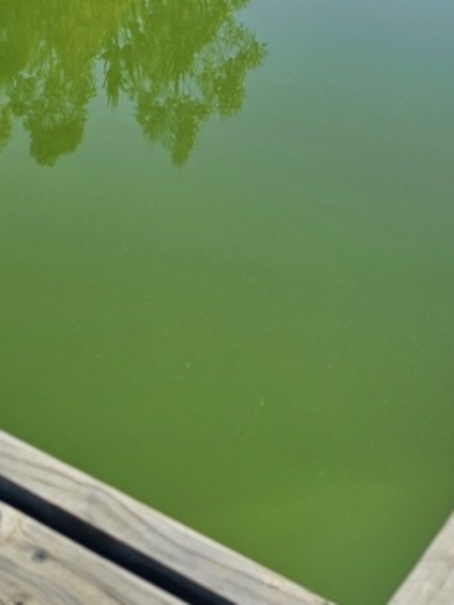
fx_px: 1188
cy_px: -226
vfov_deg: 24.2
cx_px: 248
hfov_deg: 21.6
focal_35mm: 68
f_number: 1.7
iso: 10
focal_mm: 6.3
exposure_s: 1/1222
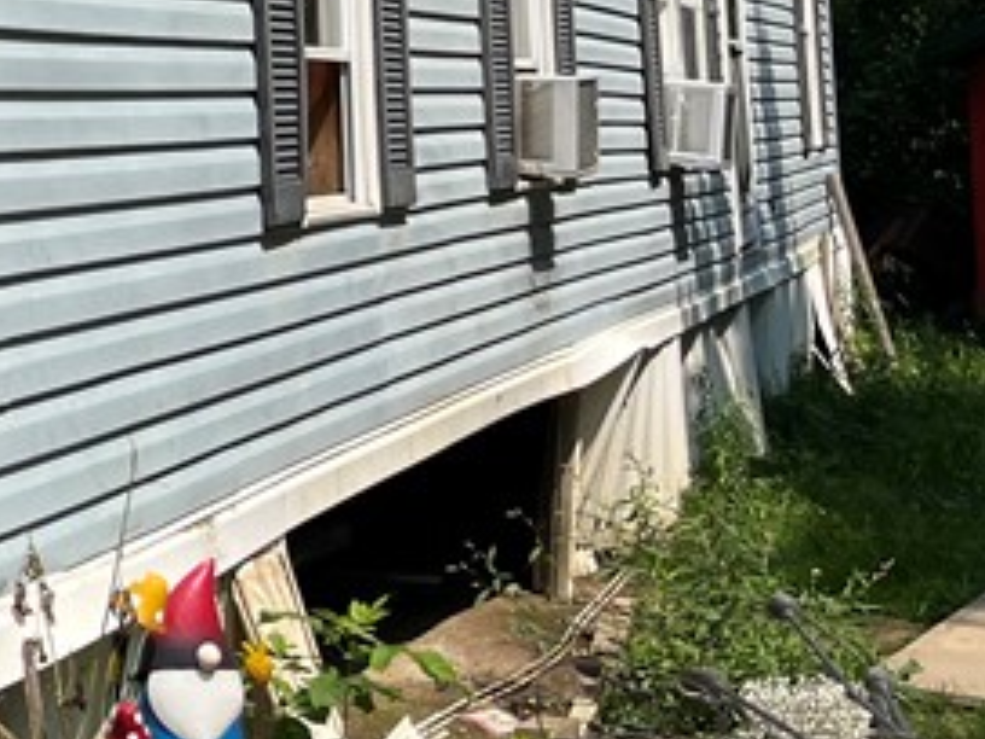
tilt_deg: +4.1
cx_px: -847
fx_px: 2789
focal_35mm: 98
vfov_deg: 14.7
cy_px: -116
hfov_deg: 16.4
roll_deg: +1.3
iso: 50
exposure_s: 1/3623
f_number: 1.6
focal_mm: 5.1
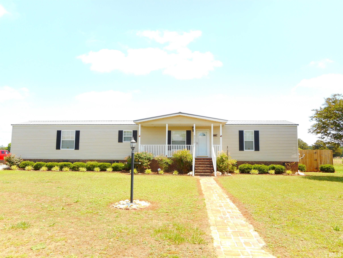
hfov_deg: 69.4
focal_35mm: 25
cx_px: 172
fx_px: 248
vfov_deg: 54.9
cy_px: 129
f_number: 3.7
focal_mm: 4.5
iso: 80
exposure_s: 1/250
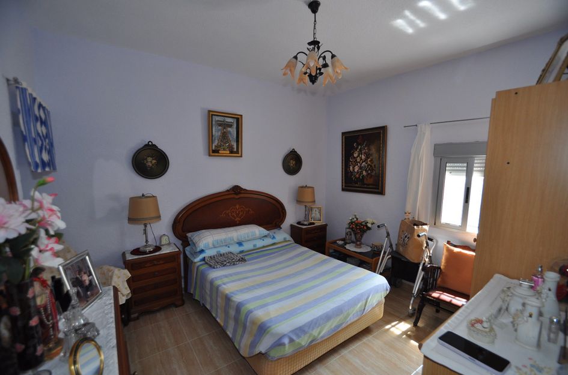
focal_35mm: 15
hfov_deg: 100.5
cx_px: 284
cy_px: 188
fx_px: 236
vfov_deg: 77.0
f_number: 4
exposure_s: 1/60
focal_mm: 10
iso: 400
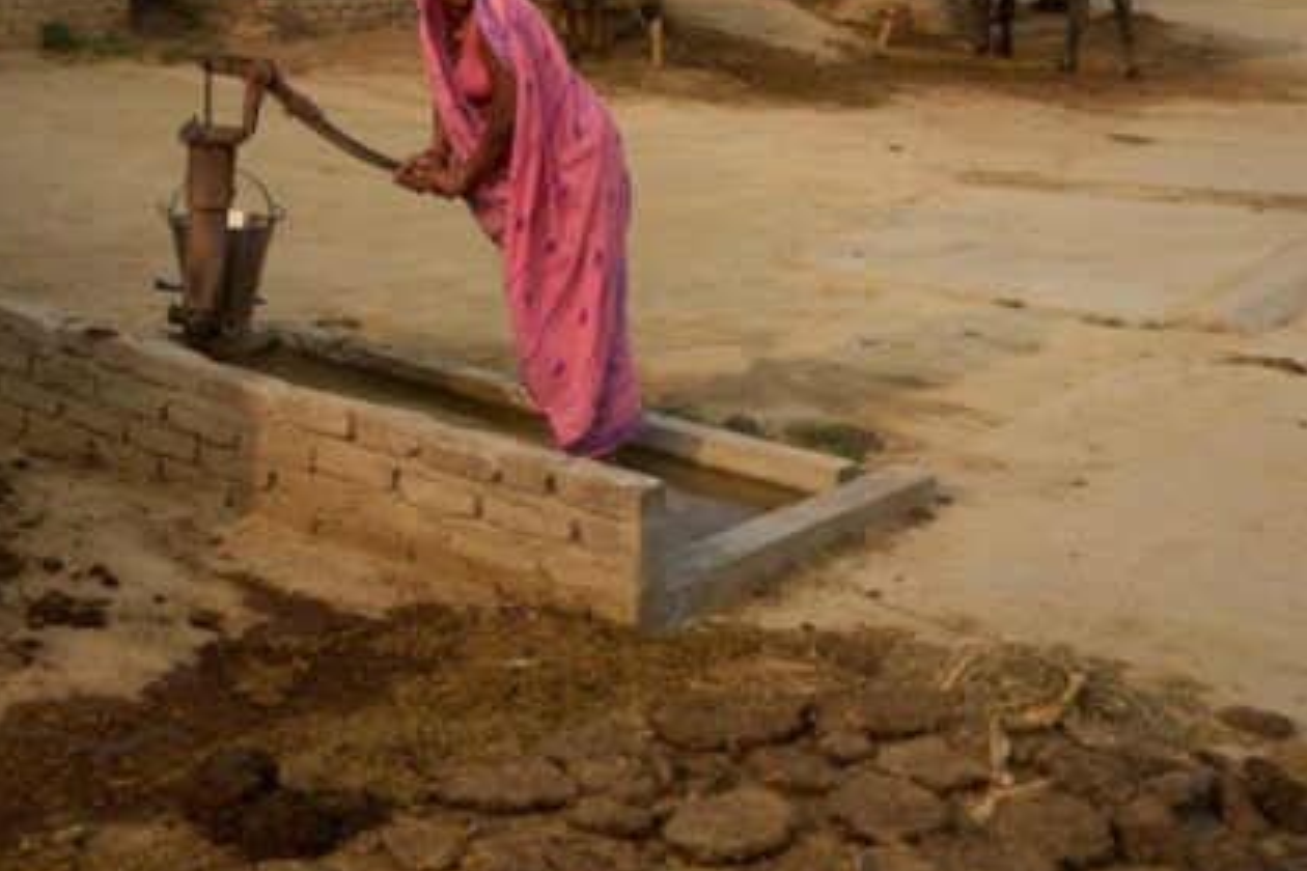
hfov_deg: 30.0
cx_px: 118
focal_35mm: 64
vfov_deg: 20.9
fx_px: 2323
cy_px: 109
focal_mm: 35
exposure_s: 1/2500
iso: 100
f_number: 2
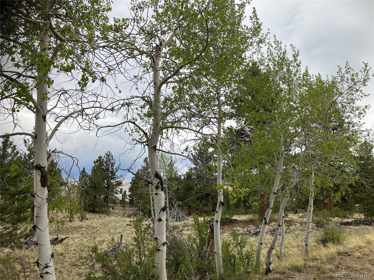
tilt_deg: +10.3
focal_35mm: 28
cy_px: 140
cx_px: 187
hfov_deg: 63.4
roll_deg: -2.1
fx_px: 303
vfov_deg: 49.7
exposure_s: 1/2315
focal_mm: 3.99
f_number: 1.8
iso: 32
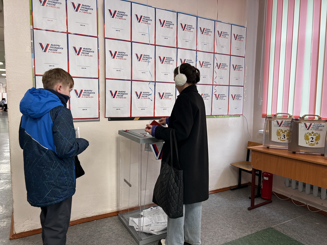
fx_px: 246
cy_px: 122
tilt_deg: -5.9
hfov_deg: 67.3
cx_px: 164
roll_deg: -1.0
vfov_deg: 53.1
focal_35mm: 26
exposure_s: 1/100
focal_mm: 5.7
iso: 80
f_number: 1.5
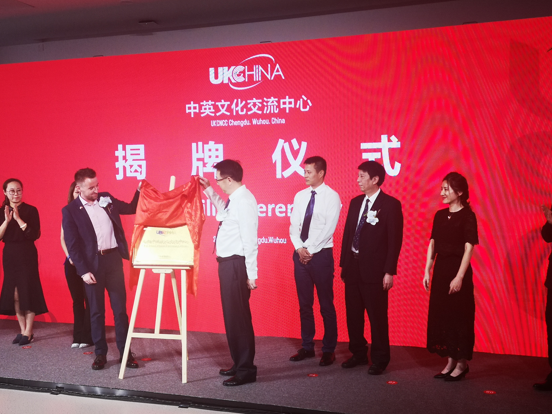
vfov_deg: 35.1
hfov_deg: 45.8
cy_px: 241
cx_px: 292
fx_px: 654
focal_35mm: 41
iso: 80
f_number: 1.8
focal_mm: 3.95
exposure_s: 1/100
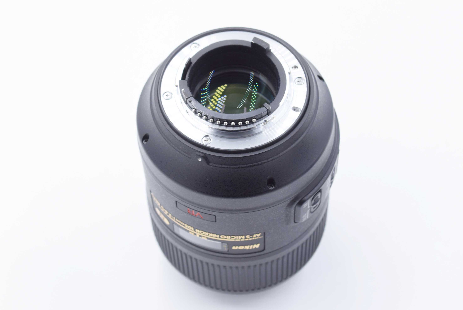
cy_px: 156
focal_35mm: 84
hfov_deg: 24.3
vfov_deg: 16.4
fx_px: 1075
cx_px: 232
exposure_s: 1/100
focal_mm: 55
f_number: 8
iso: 400
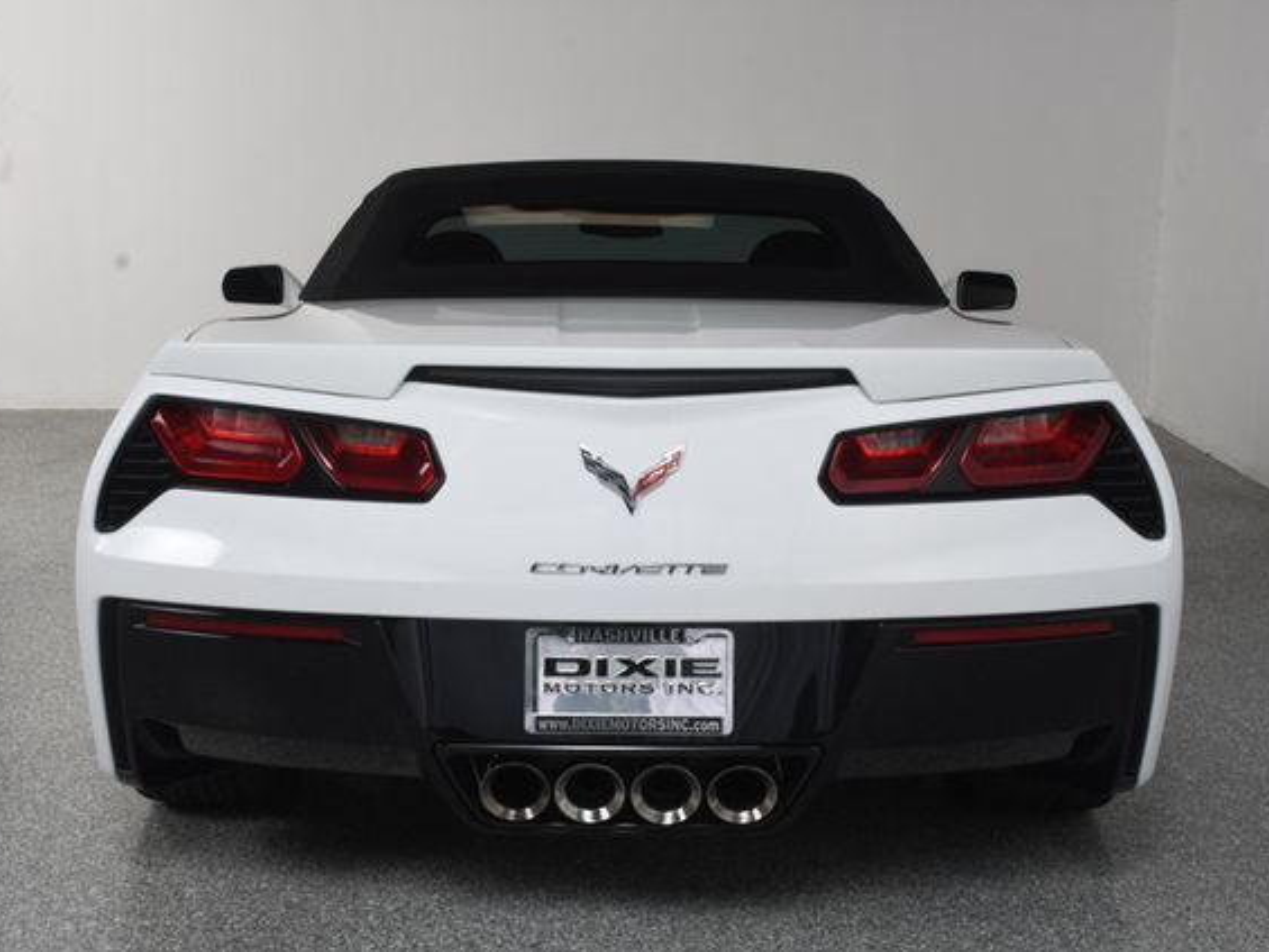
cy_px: 476
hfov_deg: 38.9
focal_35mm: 49
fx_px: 1797
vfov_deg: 29.7
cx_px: 613
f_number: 11
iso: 100
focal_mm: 30
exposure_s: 1/160
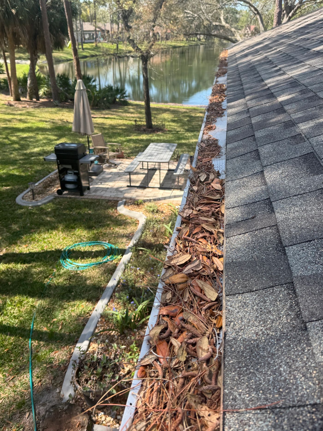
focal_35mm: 24
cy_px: 216
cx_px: 162
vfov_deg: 71.6
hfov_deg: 56.8
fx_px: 299
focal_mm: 6.76
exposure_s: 1/1060
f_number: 1.78
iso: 80
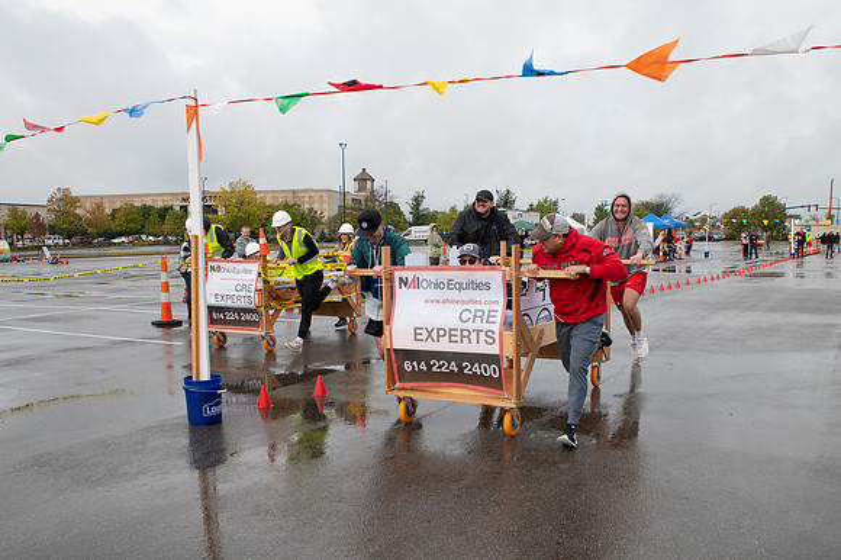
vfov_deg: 41.4
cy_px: 325
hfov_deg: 59.4
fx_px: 737
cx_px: 420
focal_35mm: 32
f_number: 7.1
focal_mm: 24
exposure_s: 1/500
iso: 400
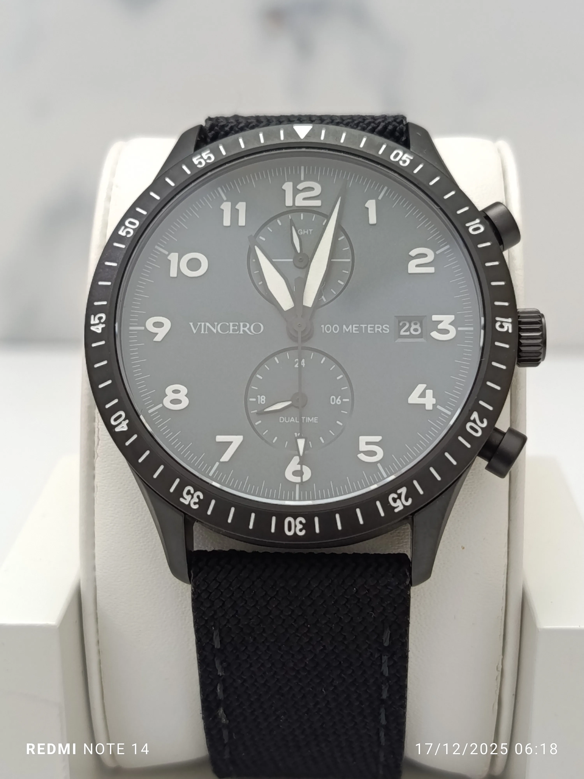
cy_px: 390
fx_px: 1170
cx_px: 292
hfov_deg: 28.0
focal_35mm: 52
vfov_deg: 36.8
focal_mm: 5.24
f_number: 1.7
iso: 517
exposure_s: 1/100
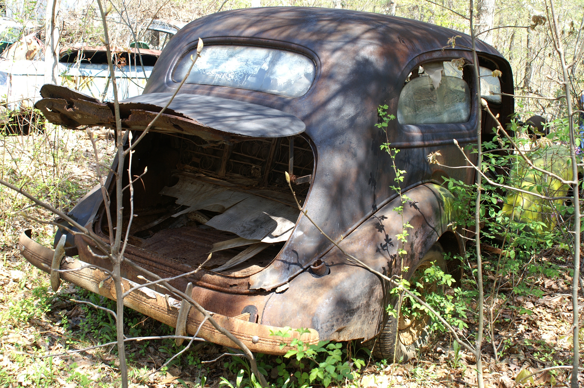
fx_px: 681
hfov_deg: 46.4
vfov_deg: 31.8
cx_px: 292
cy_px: 194
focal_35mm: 42
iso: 125
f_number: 6.3
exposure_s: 1/60
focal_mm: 28
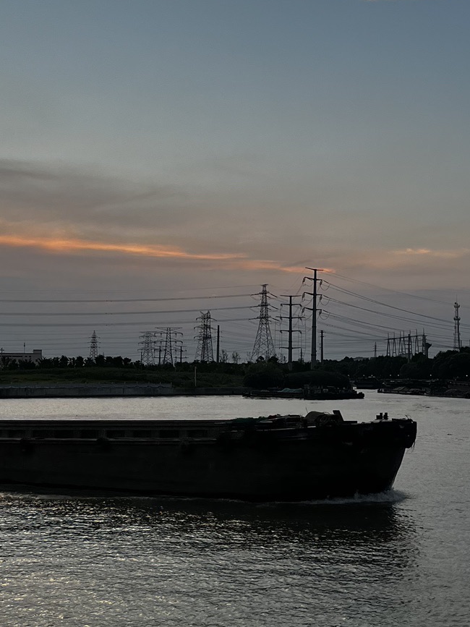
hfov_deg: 24.4
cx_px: 288
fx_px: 1086
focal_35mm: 60
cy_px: 289
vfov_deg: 32.2
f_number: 1.6
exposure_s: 1/445
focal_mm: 5.1
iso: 50
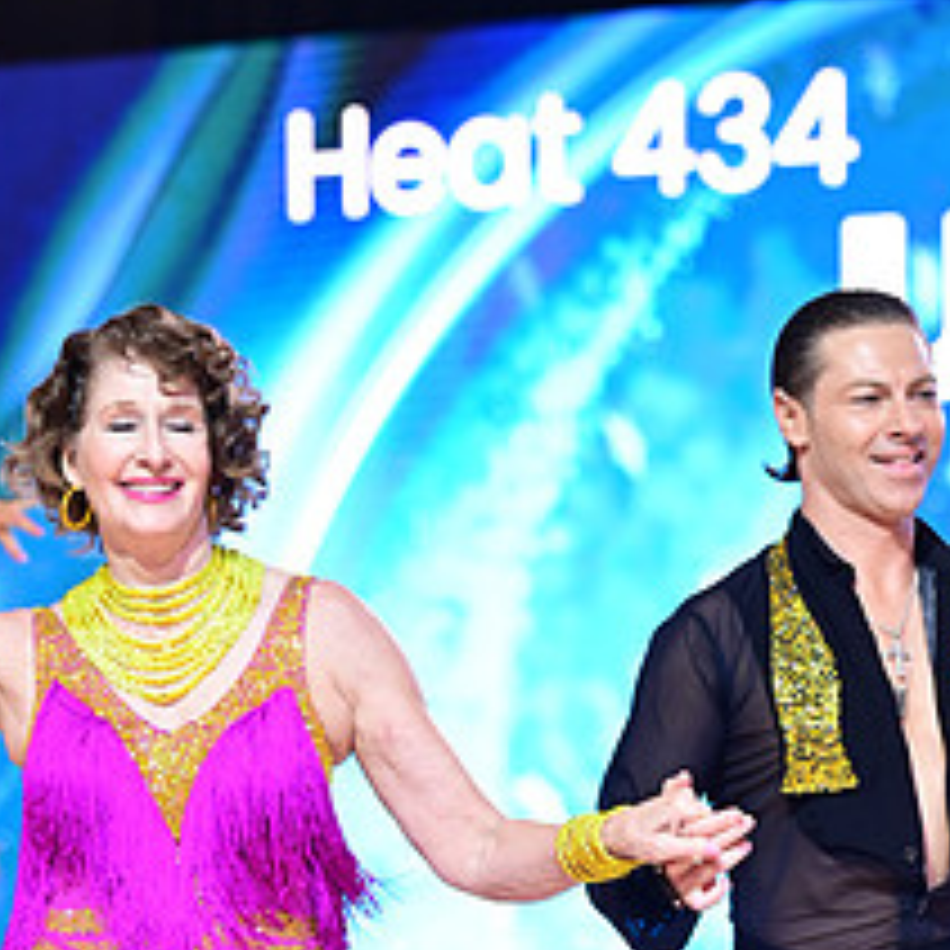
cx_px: 513
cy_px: 1274
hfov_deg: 7.6
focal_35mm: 229
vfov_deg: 7.5
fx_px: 7110
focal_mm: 98
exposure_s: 1/250
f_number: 3.5
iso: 1600
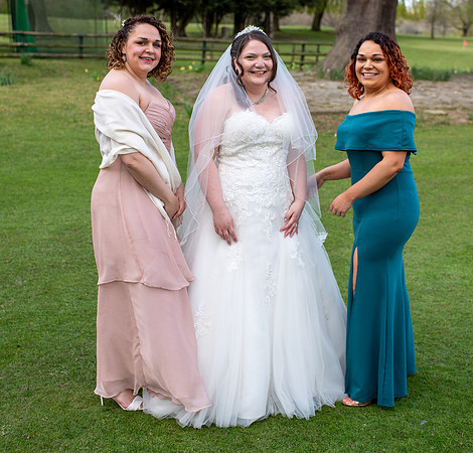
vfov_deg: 29.8
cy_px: 179
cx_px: 270
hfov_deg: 31.1
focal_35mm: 56
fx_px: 848
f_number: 2.8
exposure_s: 1/320
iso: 100
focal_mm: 35
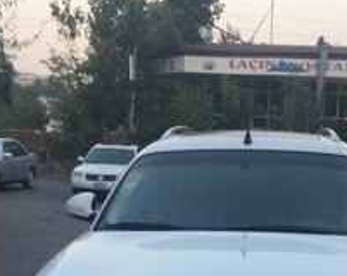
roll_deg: -1.9
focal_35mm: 70
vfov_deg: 20.3
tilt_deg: -15.6
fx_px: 717
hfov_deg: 27.1
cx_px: 216
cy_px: 335
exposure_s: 1/50
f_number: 2.2
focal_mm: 4.15
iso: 32
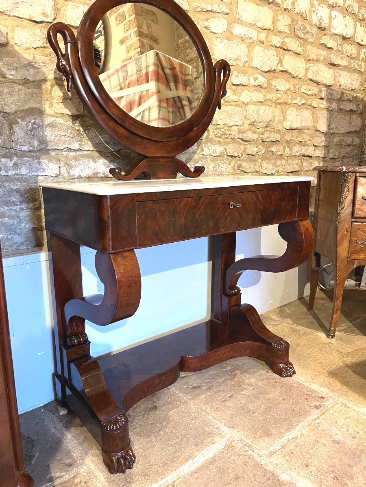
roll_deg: +0.8
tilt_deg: -13.5
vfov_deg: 67.3
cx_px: 183
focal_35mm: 26
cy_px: 244
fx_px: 367
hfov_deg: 53.1
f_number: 1.6
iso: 400
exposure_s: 1/50
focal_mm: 5.1
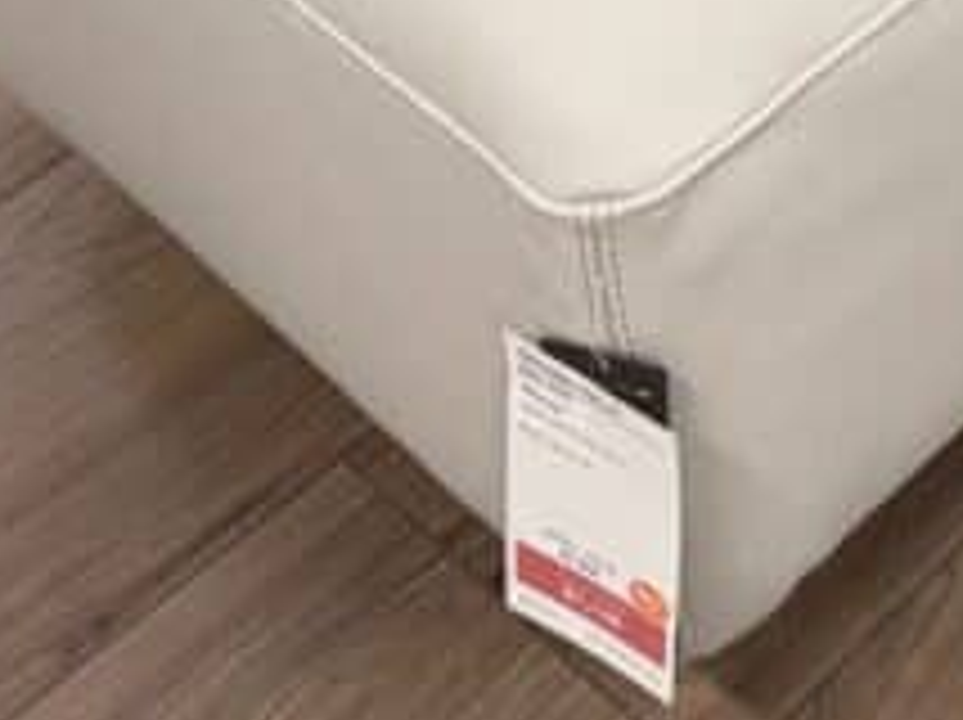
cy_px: -605
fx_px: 2807
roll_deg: +1.1
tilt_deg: -32.7
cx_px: 1246
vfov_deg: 13.1
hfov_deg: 18.2
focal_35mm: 101
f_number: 1.78
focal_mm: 6.76
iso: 200
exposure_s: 1/120
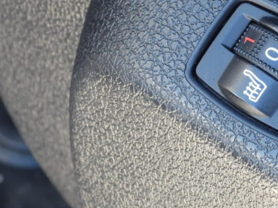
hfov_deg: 10.1
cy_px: 86
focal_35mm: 195
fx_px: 1566
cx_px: 233
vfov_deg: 7.6
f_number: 3.5
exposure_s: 1/60
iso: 200
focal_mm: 13.5
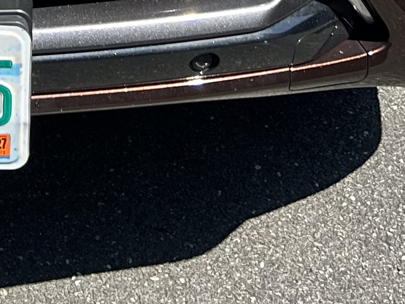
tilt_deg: -19.2
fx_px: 1627
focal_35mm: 139
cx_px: -73
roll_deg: -0.3
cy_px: -460
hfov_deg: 13.8
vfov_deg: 9.4
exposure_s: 1/1395
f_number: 1.5
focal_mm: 5.7
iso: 50
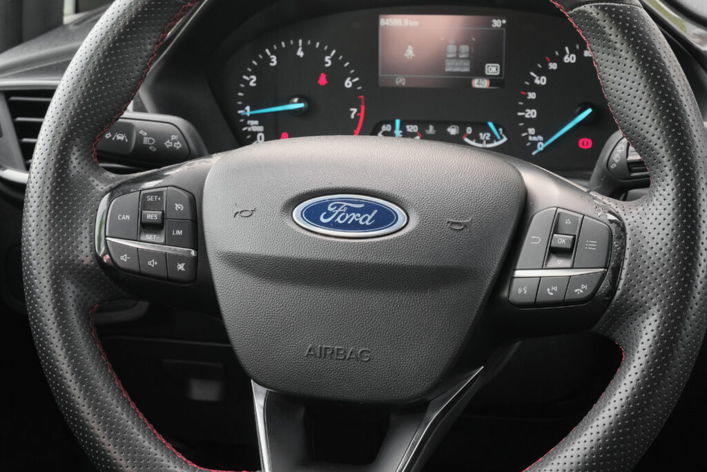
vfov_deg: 20.0
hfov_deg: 29.7
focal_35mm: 68
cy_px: 236
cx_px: 354
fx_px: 1336
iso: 2000
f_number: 9
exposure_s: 1/60
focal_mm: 45
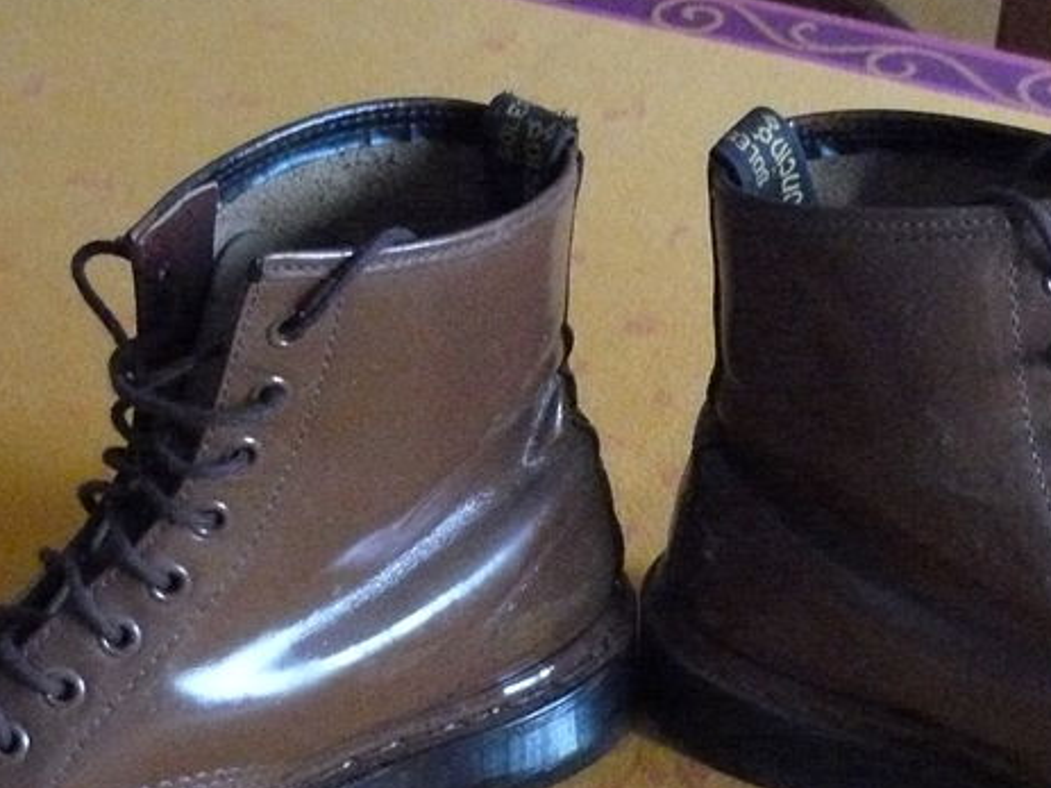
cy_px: 709
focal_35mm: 80
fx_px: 2428
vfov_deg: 18.1
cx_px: 656
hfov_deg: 24.4
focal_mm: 6.1
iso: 800
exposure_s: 1/15
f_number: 2.8
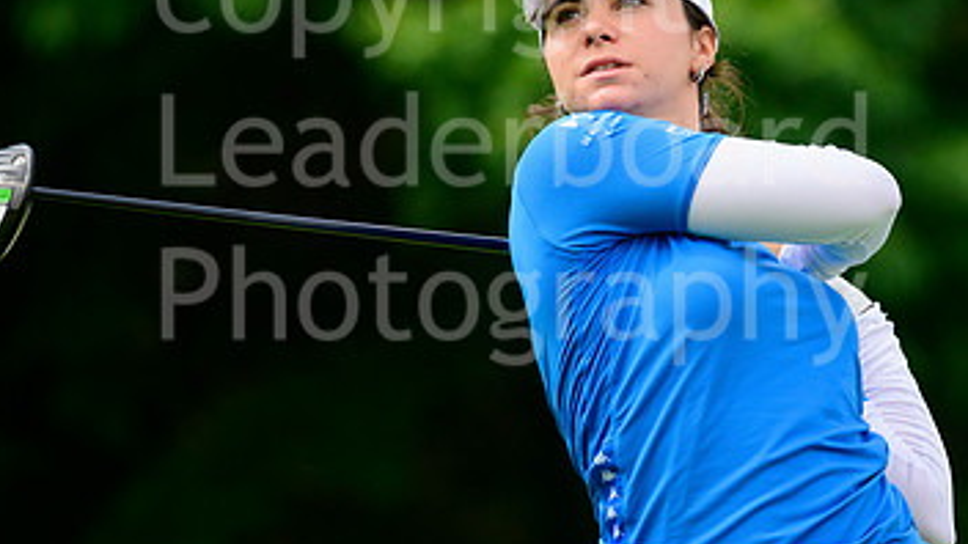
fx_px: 12397
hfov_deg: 4.5
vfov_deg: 2.5
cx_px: 517
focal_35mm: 483
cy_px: 166
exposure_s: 1/2000
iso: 1000
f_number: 5.3
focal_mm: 280
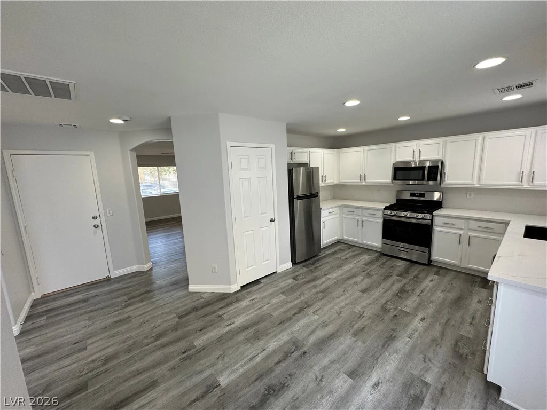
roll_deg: +2.2
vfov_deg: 85.7
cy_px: 205
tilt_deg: -9.5
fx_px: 221
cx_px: 274
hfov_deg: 102.1
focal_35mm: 14
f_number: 2.2
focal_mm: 2.22
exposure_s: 1/120
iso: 80
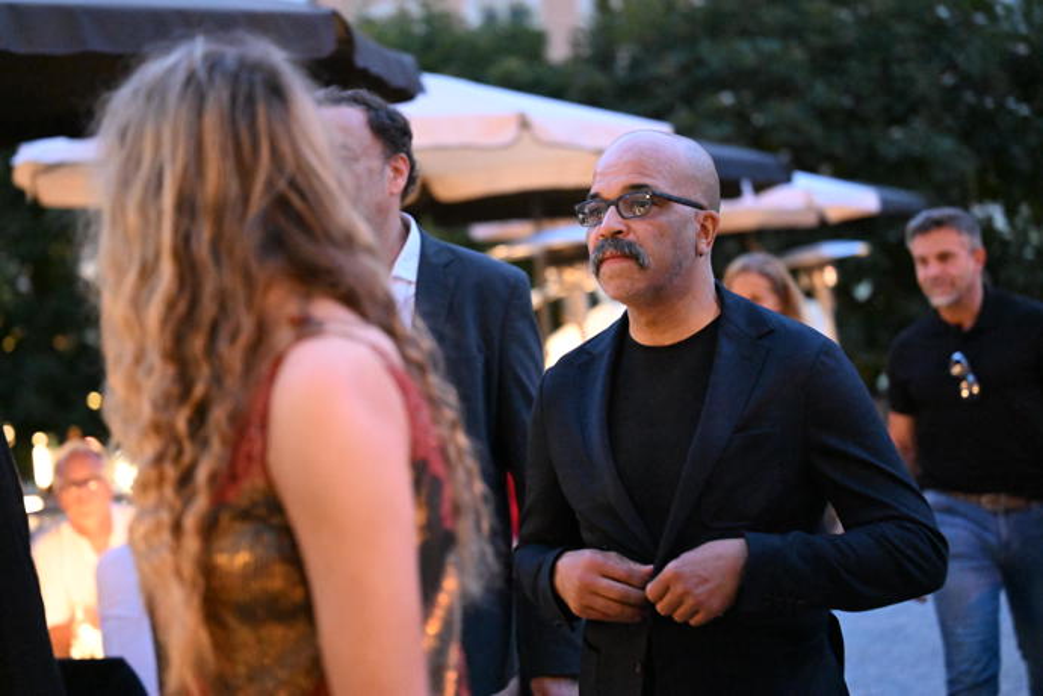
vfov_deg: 19.5
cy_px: 348
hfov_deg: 28.8
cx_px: 522
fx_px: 2028
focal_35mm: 70
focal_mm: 70
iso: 20000
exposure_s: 1/100
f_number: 2.8
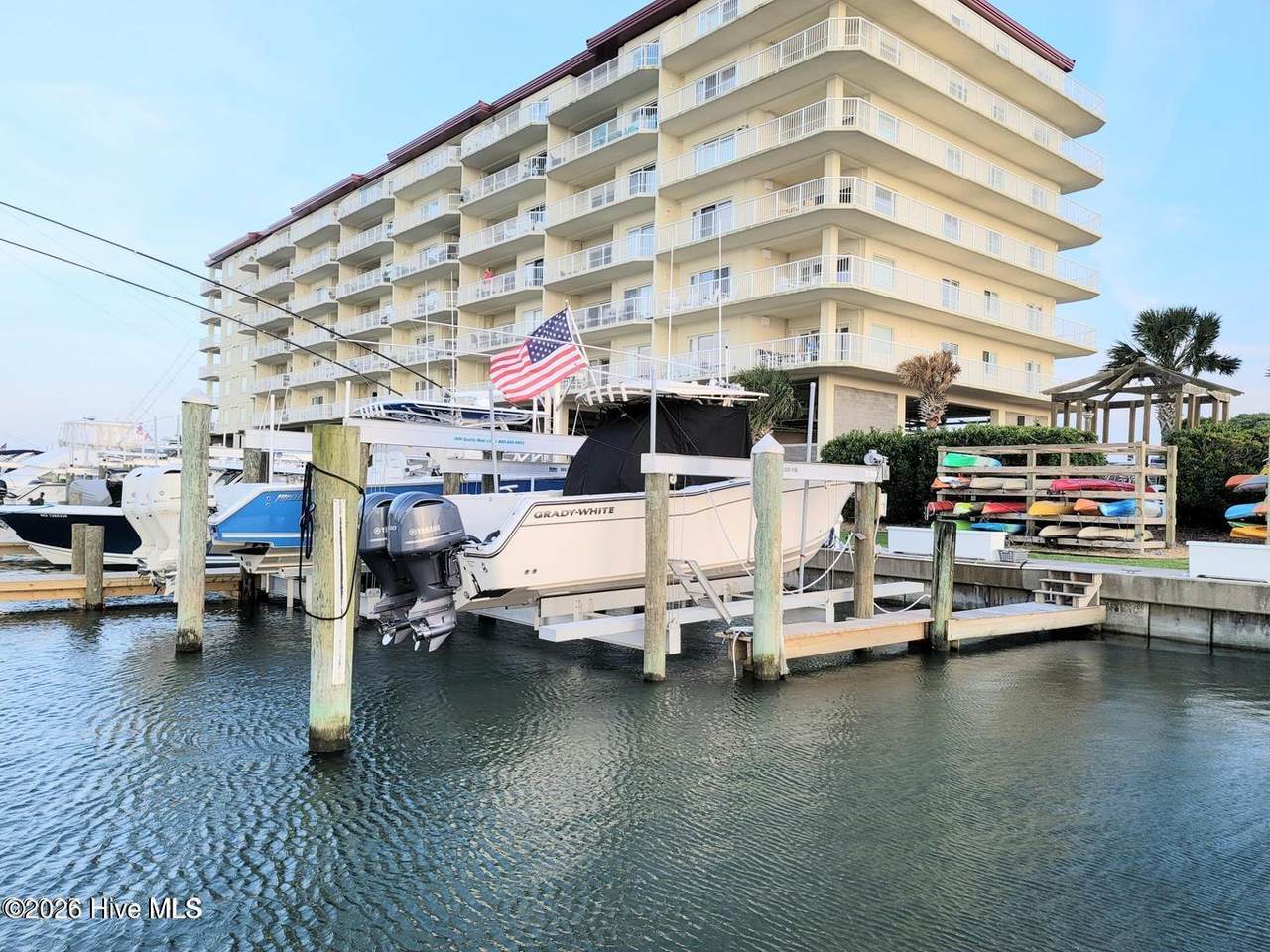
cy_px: 476
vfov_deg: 54.9
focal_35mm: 25
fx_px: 917
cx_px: 635
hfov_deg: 69.4
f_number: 1.8
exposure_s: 1/147
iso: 20
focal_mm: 7
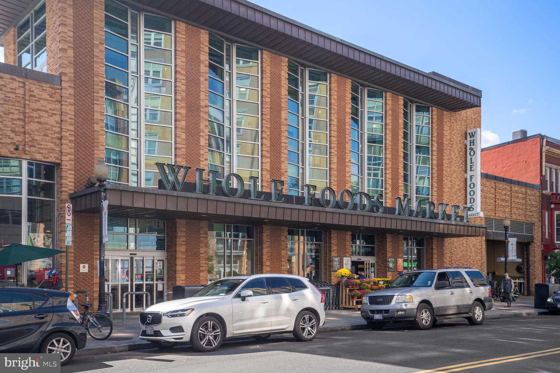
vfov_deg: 37.9
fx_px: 544
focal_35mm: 35
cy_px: 186
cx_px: 280
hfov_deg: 54.4
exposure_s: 1/250
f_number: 8
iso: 200
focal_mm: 35
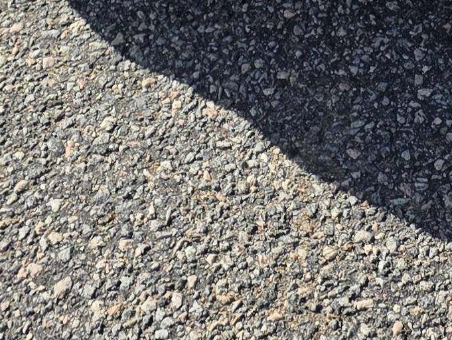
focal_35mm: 135
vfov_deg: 9.3
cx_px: 421
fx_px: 1763
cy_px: -584
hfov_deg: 14.4
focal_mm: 6.3
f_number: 1.7
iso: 80
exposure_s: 1/5153
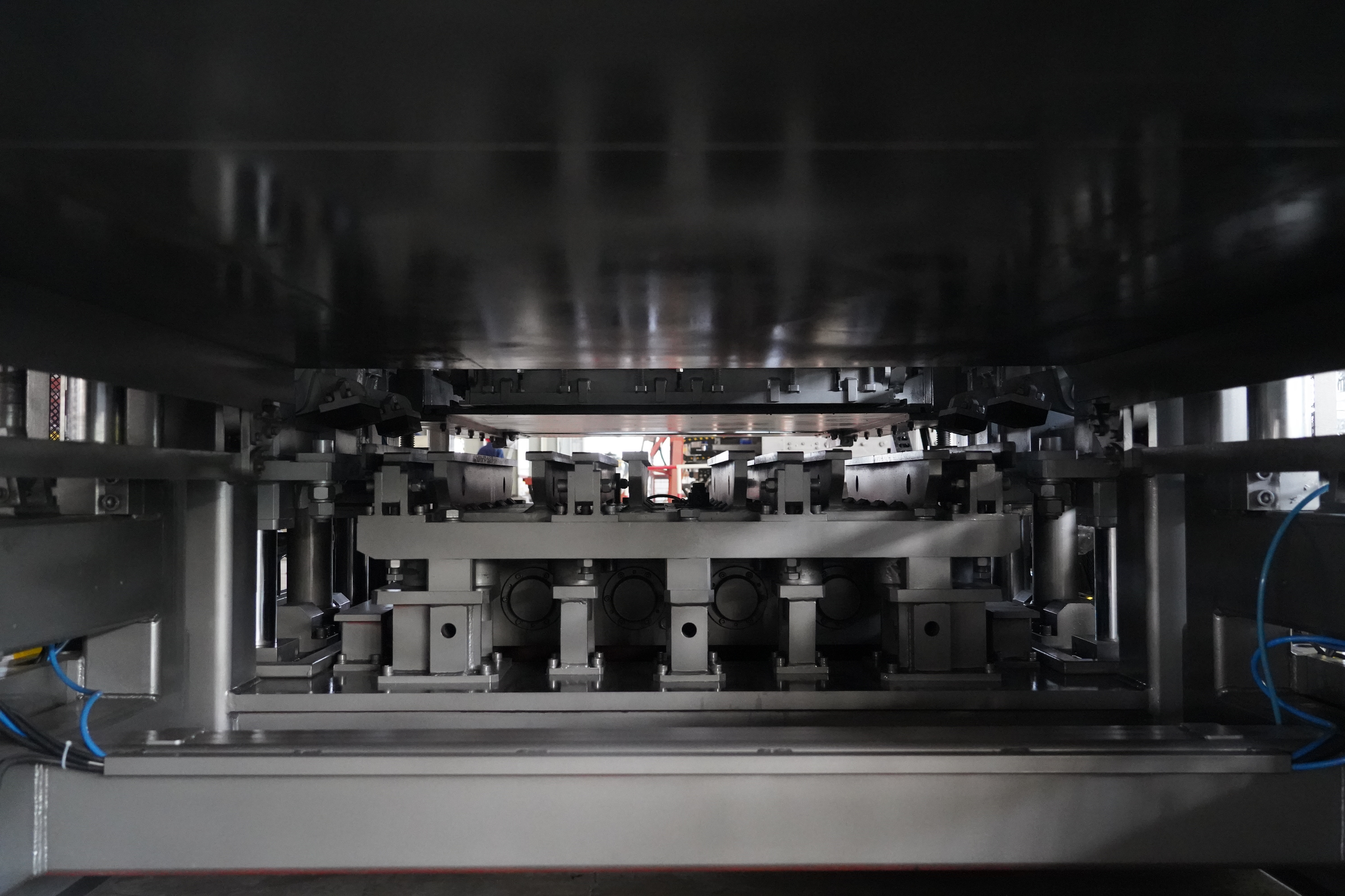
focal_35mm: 32
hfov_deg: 58.7
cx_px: 672
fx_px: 1195
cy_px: 448
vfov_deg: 41.1
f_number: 4
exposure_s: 1/125
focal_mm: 32
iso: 12800
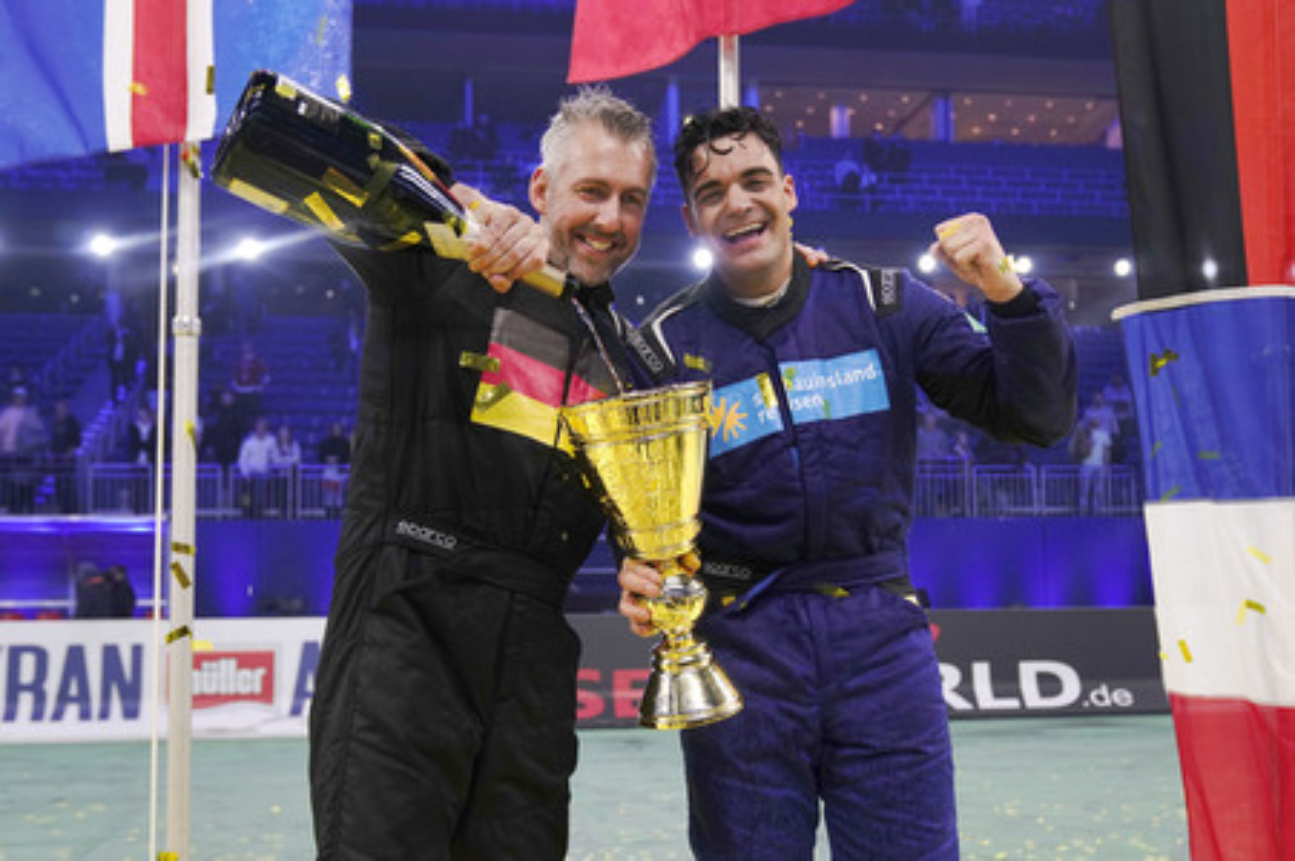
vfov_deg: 43.5
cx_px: 648
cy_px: 430
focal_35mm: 30
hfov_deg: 62.0
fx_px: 1078
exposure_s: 1/320
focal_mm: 30
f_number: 3.2
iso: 1000
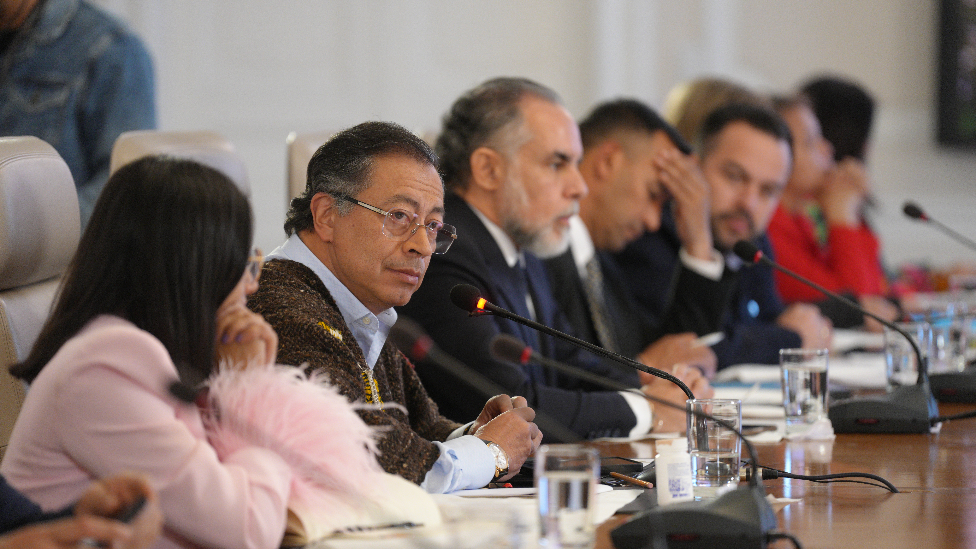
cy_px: 297
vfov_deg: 5.8
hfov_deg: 10.3
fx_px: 5435
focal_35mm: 210
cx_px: 487
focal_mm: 200
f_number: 2.8
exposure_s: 1/160
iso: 1600
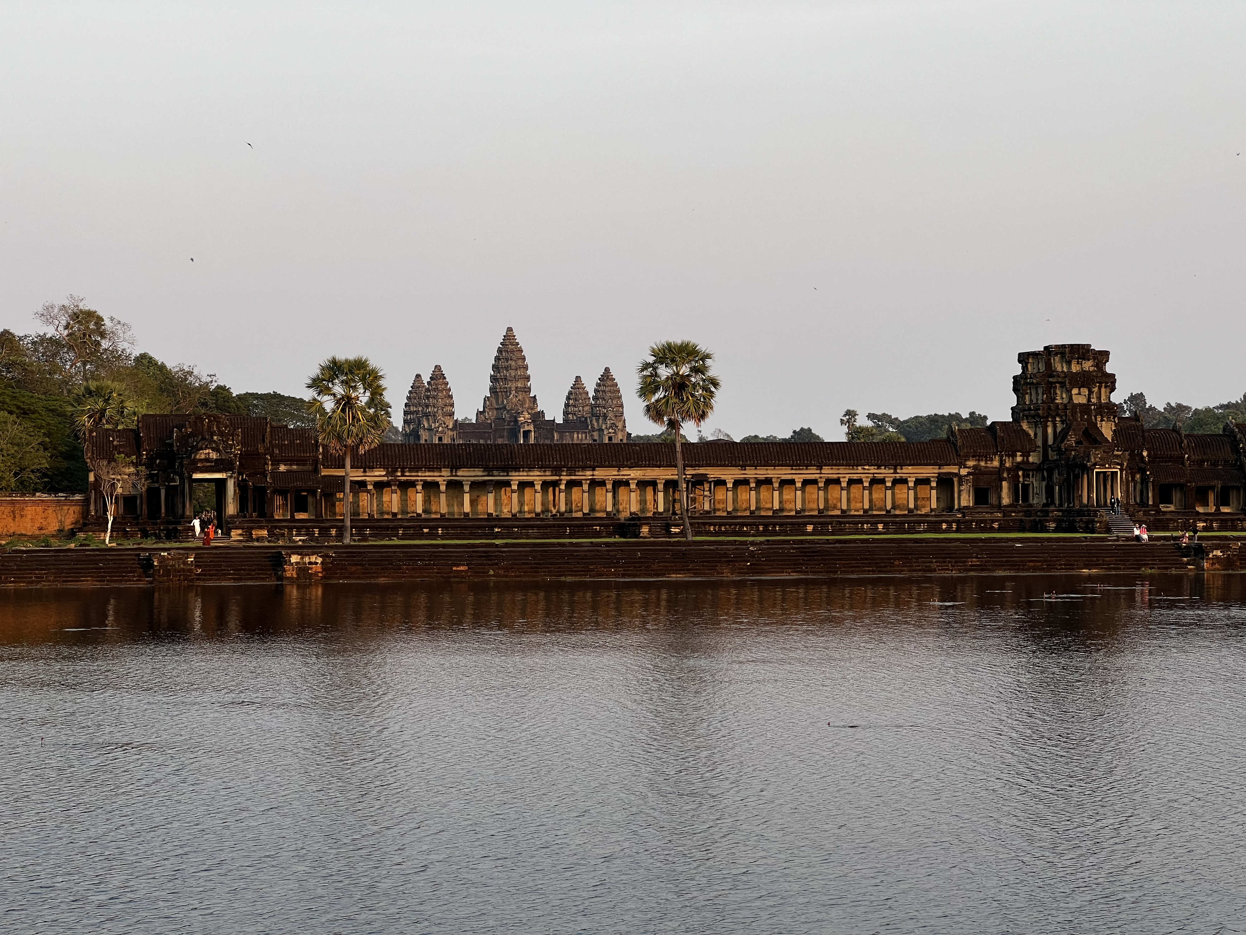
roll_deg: +0.6
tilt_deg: +2.3
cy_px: 468
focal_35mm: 77
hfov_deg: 25.3
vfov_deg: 19.1
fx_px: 2772
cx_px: 623
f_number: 2.8
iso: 32
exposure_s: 1/160
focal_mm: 9
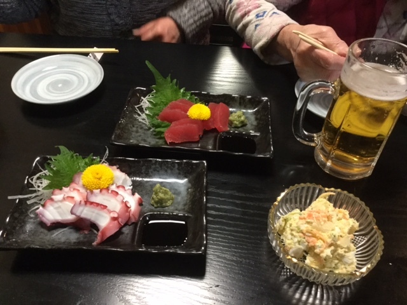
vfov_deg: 45.4
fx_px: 364
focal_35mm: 31
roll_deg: -2.1
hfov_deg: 58.4
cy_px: 152
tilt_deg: -44.9
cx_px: 204
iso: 200
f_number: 2.4
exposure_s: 1/20
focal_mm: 3.3
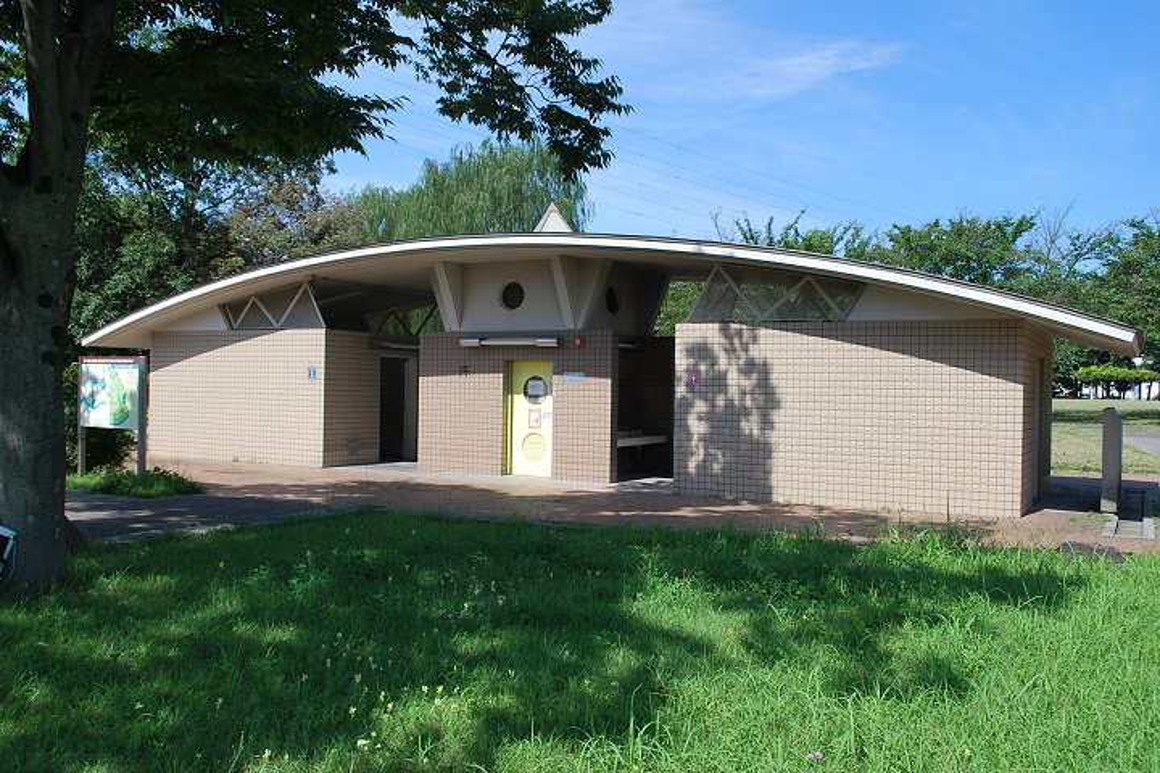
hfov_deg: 57.2
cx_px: 580
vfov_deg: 40.0
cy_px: 386
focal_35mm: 33
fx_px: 1063
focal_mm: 22
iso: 100
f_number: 8
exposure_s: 1/250
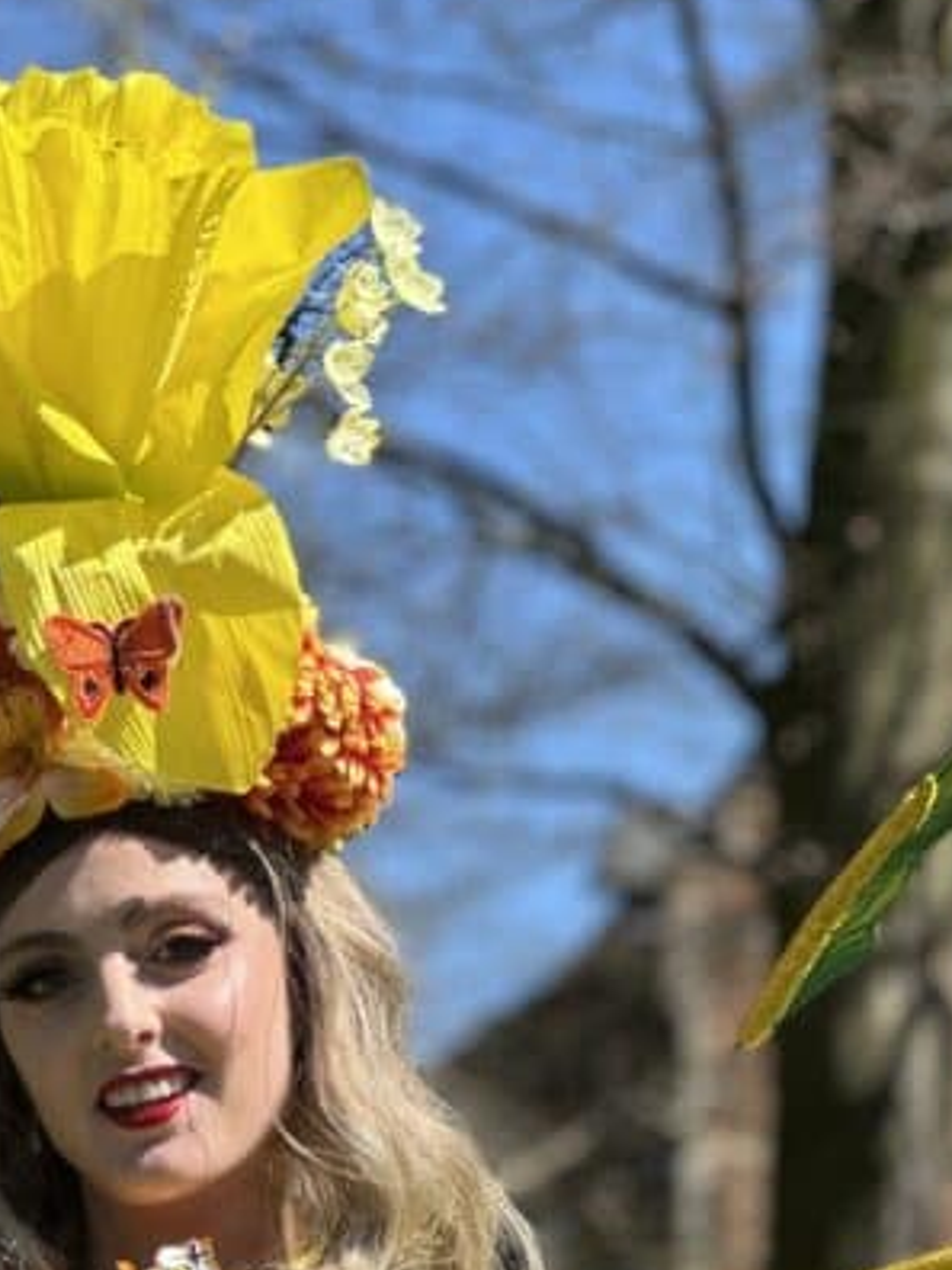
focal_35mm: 199
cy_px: 1235
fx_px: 7297
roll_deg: -0.5
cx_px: 221
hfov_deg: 7.5
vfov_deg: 9.9
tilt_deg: +8.2
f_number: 2.8
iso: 32
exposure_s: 1/521
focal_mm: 9
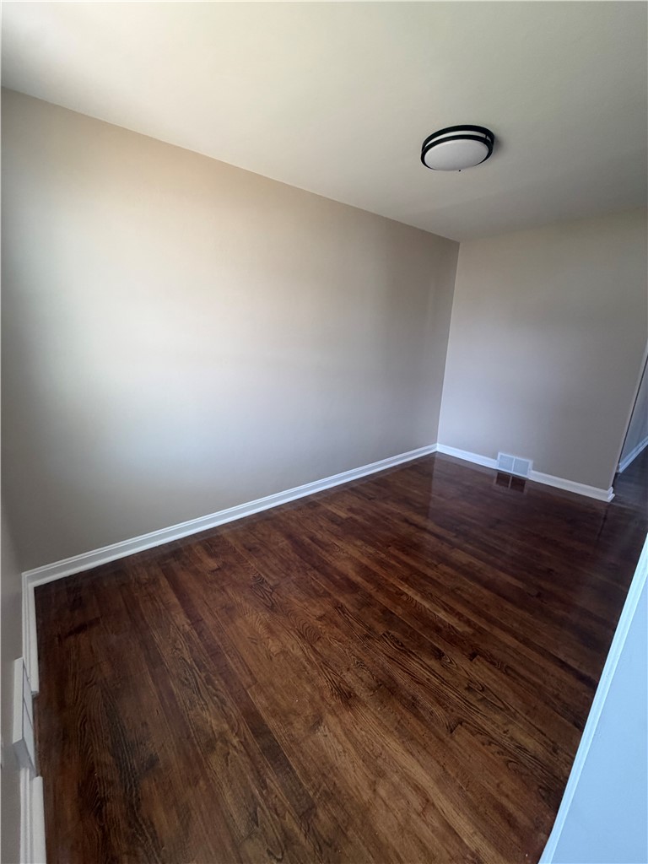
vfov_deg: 102.1
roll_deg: -1.5
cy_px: 432
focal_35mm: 14
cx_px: 324
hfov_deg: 85.7
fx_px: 349
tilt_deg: -14.5
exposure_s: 1/120
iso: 250
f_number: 2.2
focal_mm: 2.22
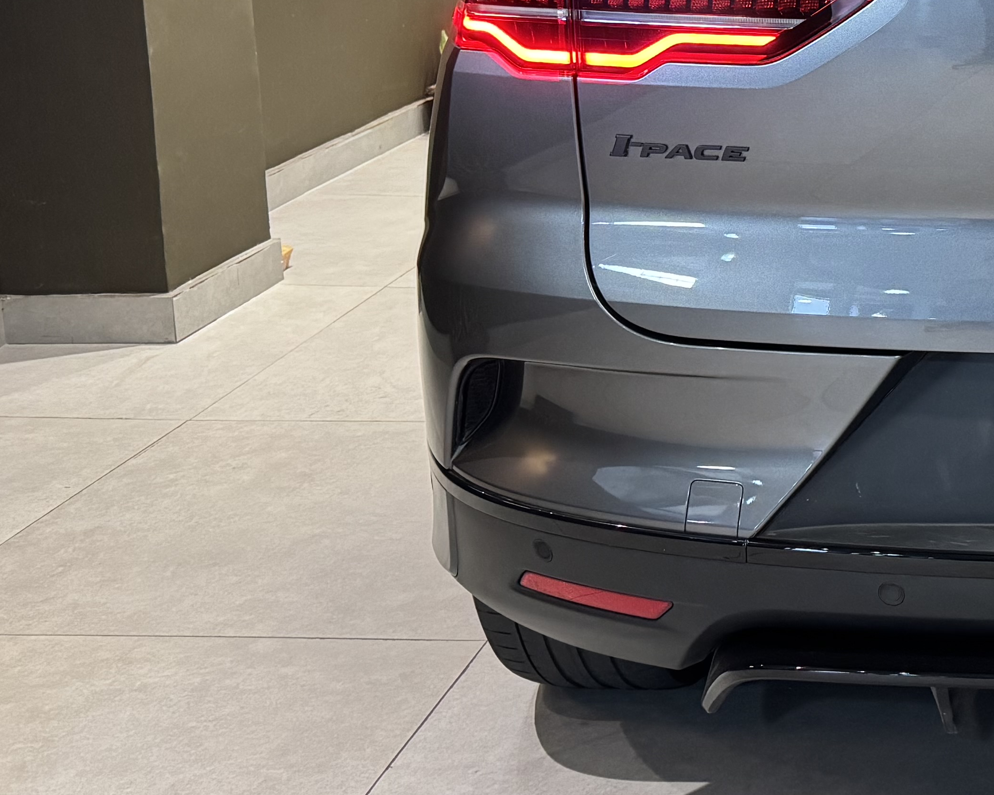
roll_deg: -0.5
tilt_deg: -11.1
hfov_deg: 26.2
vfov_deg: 23.2
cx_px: 1202
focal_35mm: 64
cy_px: 77
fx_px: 1883
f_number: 1.78
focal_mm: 6.76
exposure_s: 1/60
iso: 400
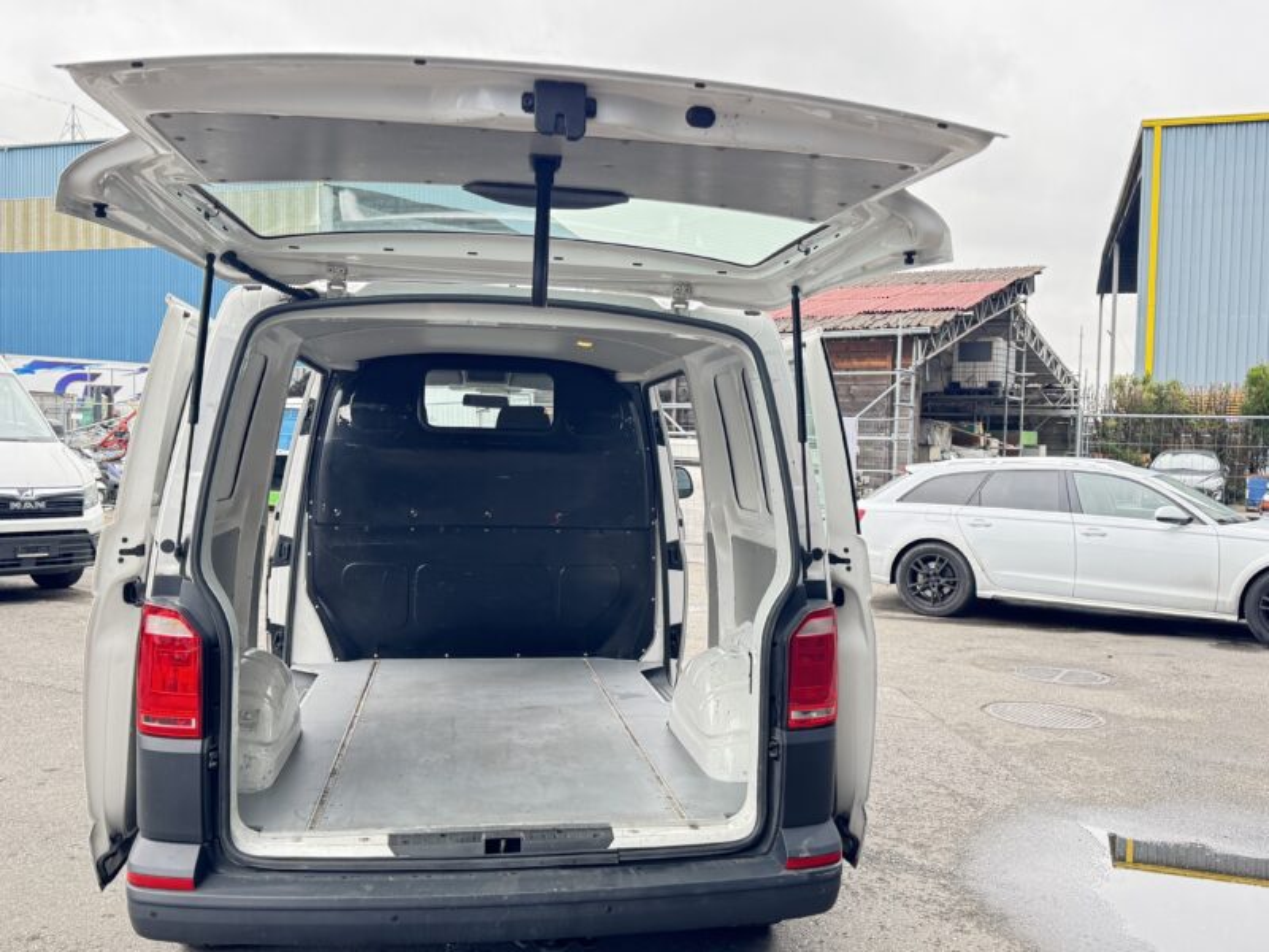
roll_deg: -1.5
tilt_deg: +0.4
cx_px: 634
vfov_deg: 56.8
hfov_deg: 71.6
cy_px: 476
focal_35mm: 24
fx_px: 880
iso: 100
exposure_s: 1/122
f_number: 1.78
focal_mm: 6.76
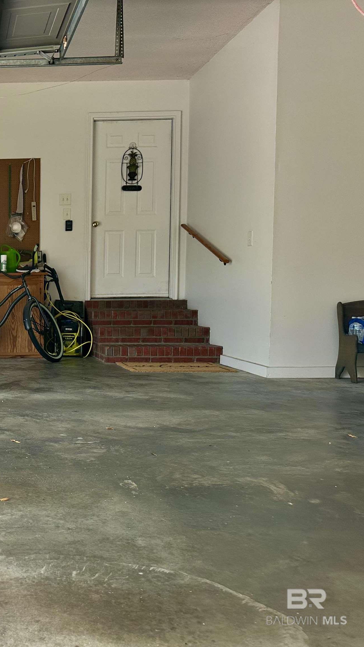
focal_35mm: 35
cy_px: 324
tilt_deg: -2.4
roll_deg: +0.8
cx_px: -56
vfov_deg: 56.6
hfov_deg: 29.6
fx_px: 601
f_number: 1.78
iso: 100
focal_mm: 6.86
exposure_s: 1/121
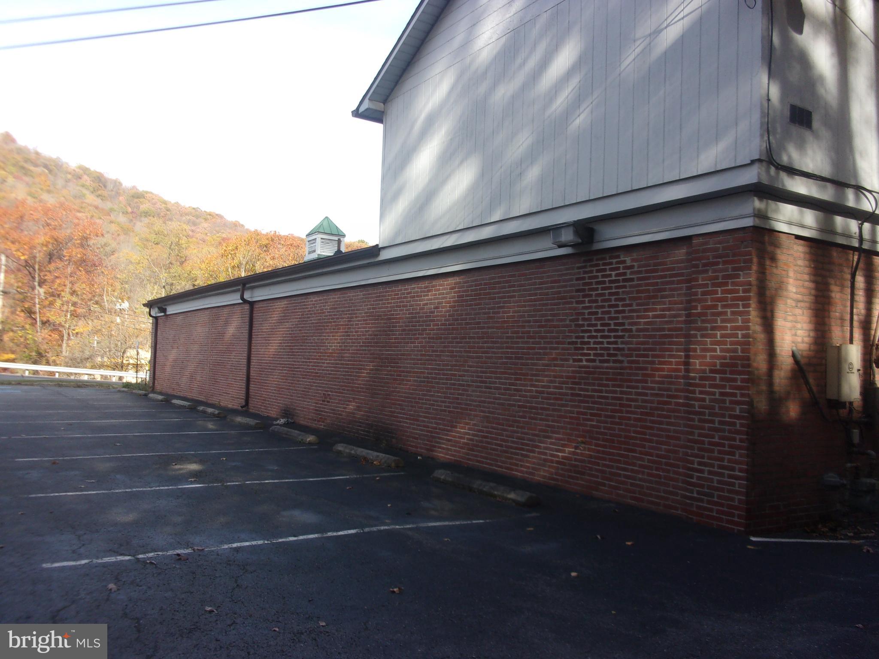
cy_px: 330
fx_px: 711
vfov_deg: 49.7
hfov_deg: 63.4
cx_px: 440
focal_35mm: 28
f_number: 3.9
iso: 80
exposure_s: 1/180
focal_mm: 5.1
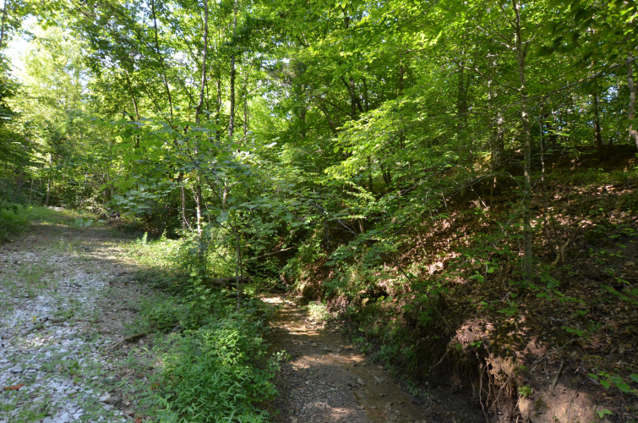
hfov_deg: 92.6
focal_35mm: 17
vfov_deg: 69.4
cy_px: 212
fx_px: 305
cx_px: 319
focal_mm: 11.5
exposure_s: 1/200
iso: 1600
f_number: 8
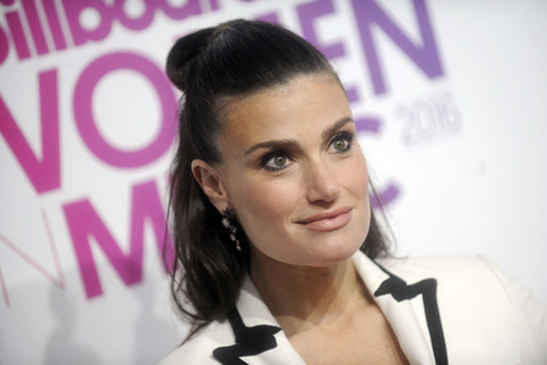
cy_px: 182
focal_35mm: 180
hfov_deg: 11.4
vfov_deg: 7.6
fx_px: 2735
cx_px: 274
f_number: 3.2
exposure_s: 1/400
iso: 1250
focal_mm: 180
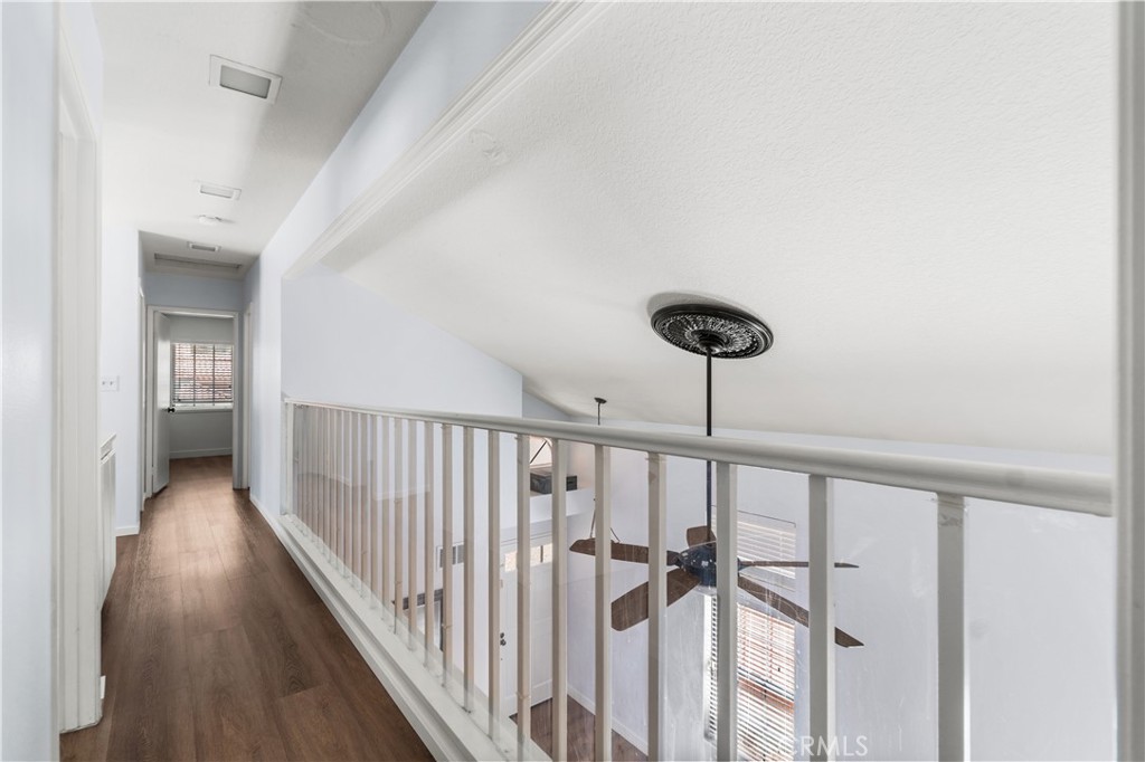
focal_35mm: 15
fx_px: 477
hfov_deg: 100.4
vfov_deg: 77.3
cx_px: 572
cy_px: 381
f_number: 7.1
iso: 100
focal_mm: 10
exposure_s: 1/3
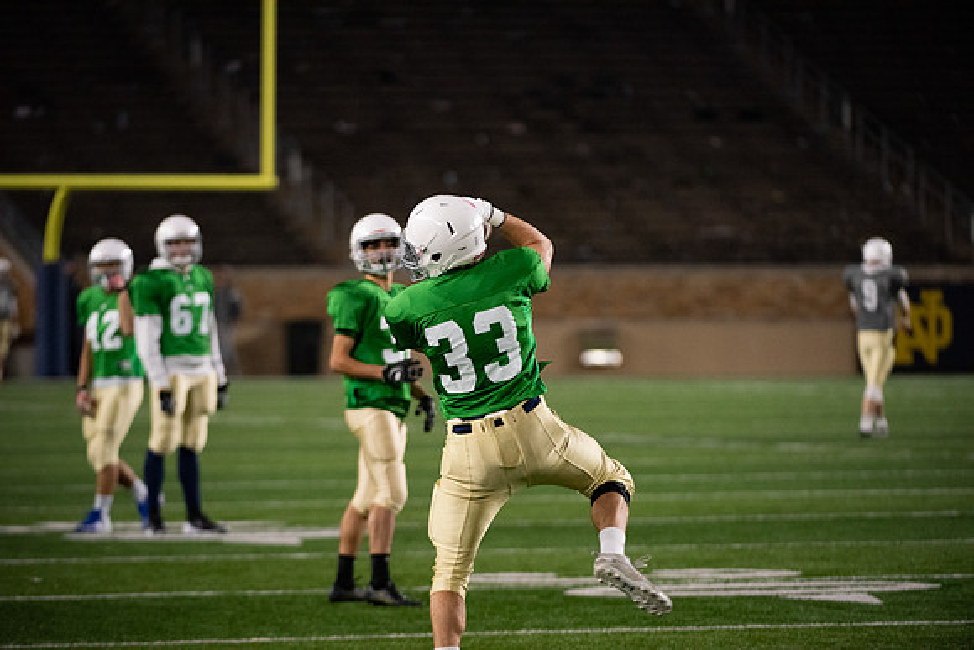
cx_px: 487
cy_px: 325
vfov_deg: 4.9
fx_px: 7577
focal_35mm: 280
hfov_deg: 7.4
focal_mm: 280
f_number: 4
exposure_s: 1/500
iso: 4000
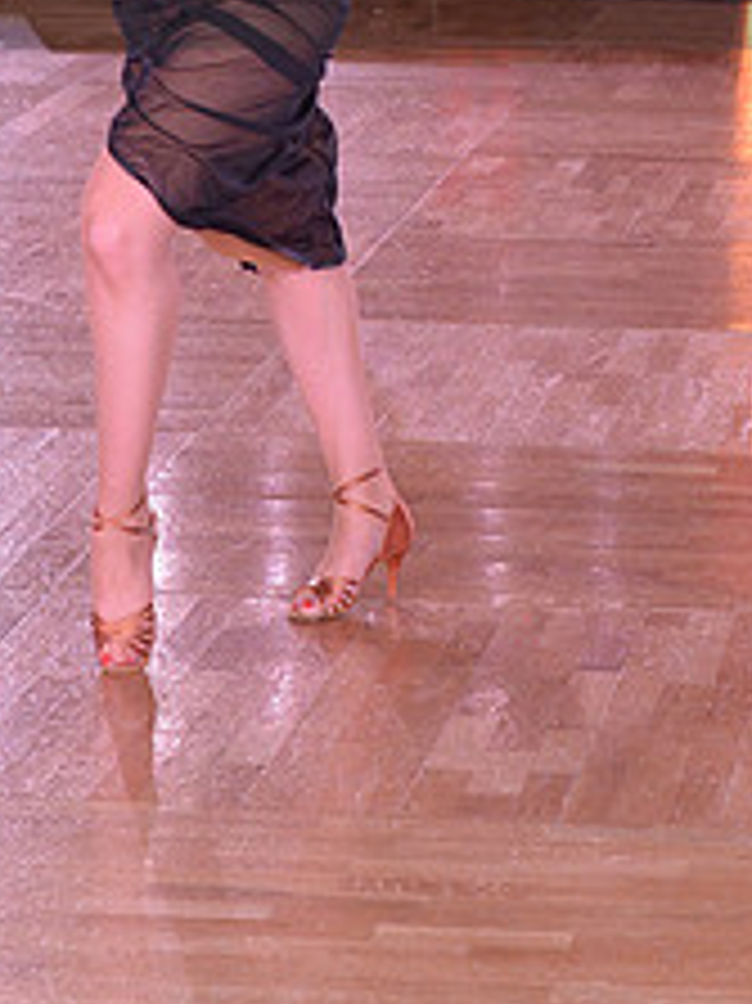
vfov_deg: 11.1
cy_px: -99
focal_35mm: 175
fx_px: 5074
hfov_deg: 8.5
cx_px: 583
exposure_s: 1/250
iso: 2000
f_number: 6.3
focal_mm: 70
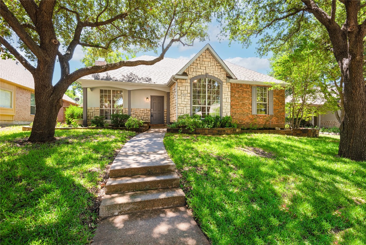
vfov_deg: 73.8
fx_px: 163
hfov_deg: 96.7
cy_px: 122
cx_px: 183
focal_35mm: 16
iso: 100
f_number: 7.1
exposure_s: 1/60
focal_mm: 16
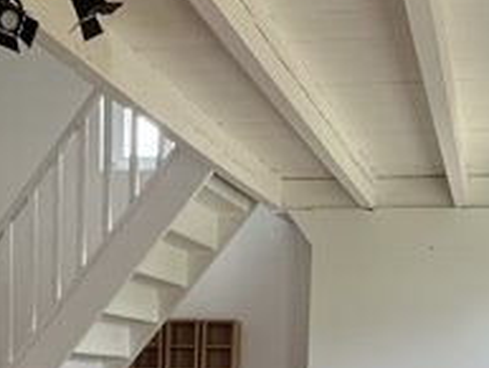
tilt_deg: -6.1
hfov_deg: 33.2
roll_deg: -1.6
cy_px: 477
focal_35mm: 58
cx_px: 251
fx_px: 820
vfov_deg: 22.6
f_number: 2.2
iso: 200
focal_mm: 2.22
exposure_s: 1/100
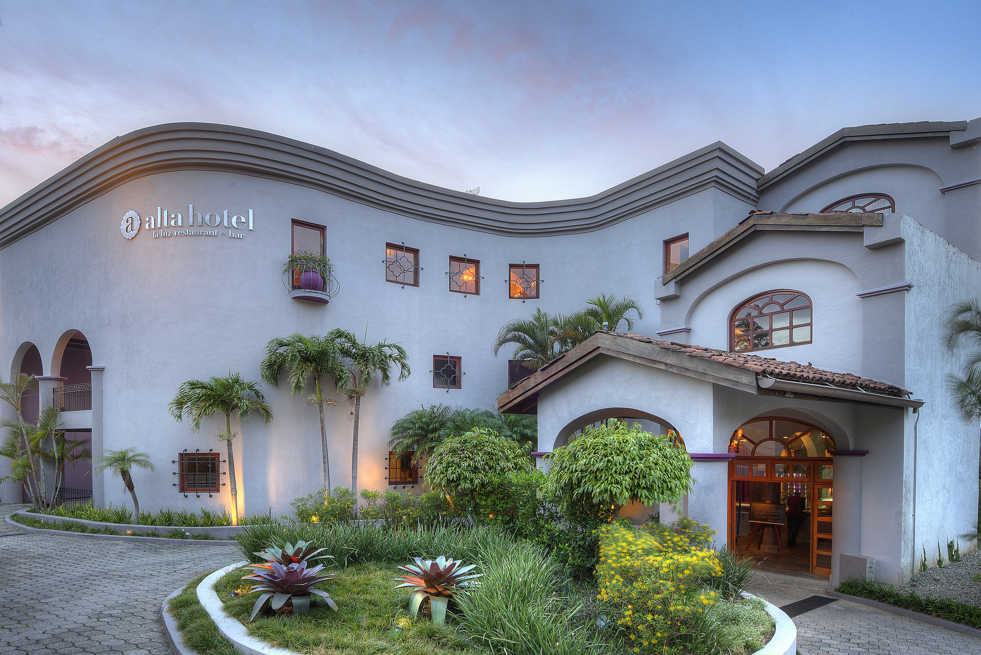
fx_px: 518
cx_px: 490
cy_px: 328
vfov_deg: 64.6
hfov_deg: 86.9
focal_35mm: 19
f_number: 14
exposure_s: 1/2.5
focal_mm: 19
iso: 500
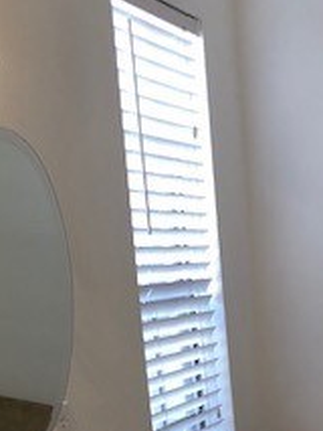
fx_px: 1044
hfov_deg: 17.0
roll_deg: +3.9
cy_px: 526
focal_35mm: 84
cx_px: 351
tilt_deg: -12.9
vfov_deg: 21.5
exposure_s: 1/30
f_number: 1.8
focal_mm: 3.99
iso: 40
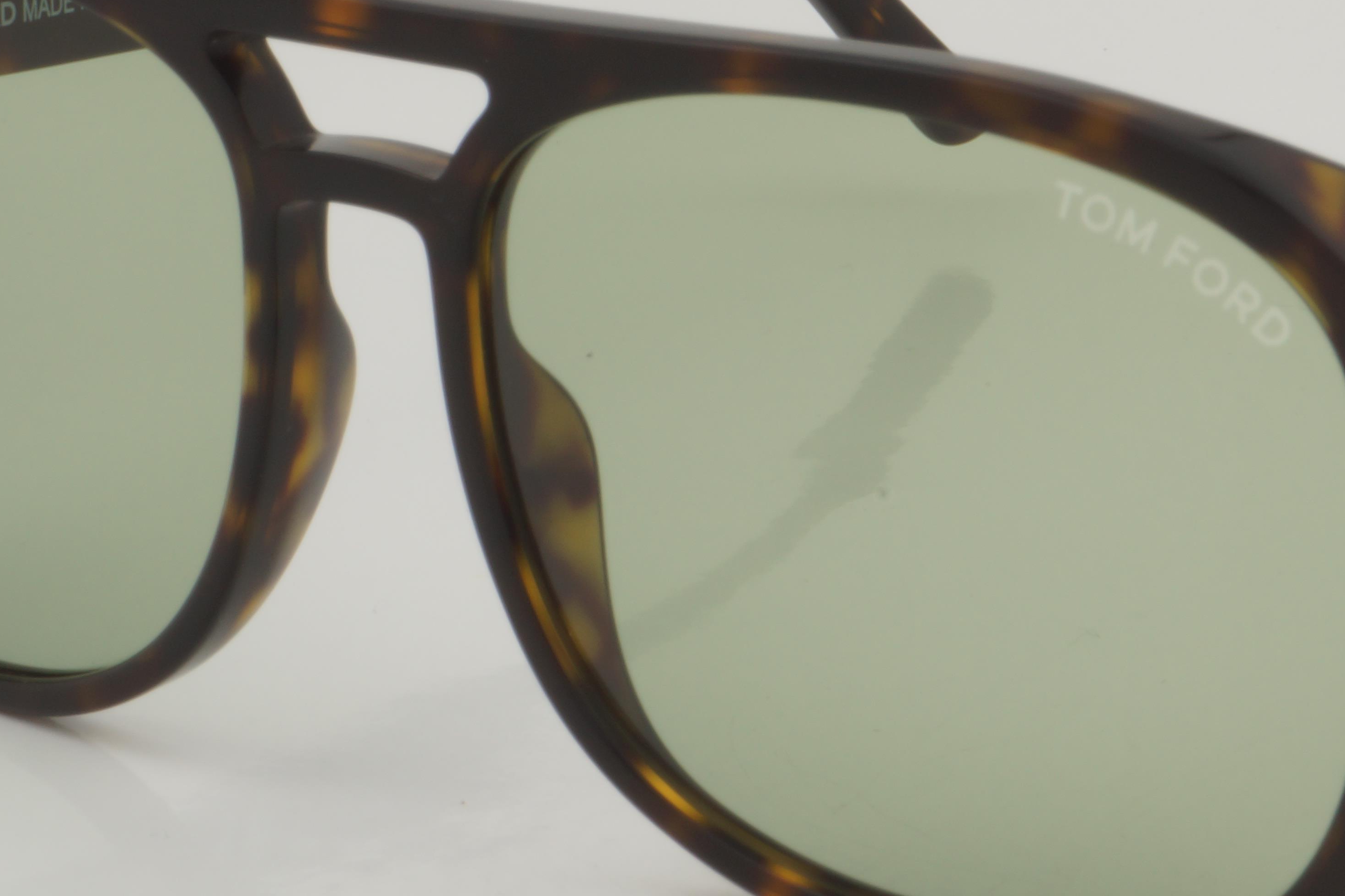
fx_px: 5716
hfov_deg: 13.4
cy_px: 421
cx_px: 970
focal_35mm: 153
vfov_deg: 9.0
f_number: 32
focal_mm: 50
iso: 100
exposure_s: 1/3
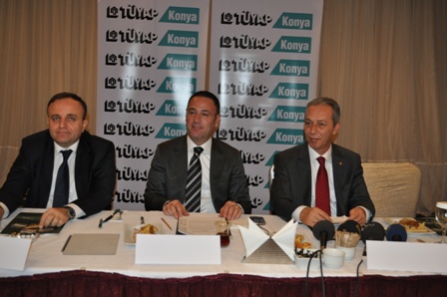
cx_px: 224
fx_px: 484
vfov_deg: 34.2
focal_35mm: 39
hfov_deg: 49.6
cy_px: 148
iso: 800
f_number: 4.2
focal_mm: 26
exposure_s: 1/60
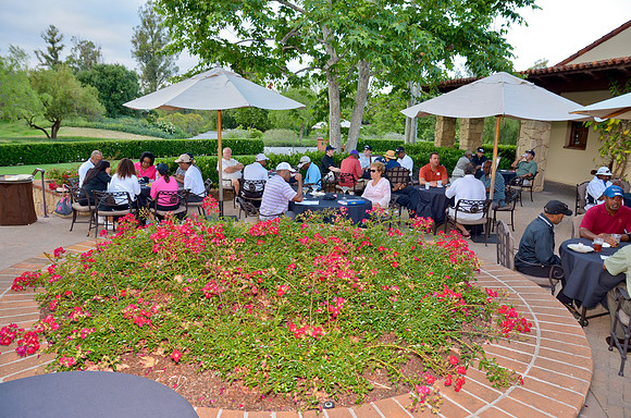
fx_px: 446
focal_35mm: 26
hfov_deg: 70.6
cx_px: 316
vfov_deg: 50.2
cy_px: 209
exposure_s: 1/80
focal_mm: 17
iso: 140
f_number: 4
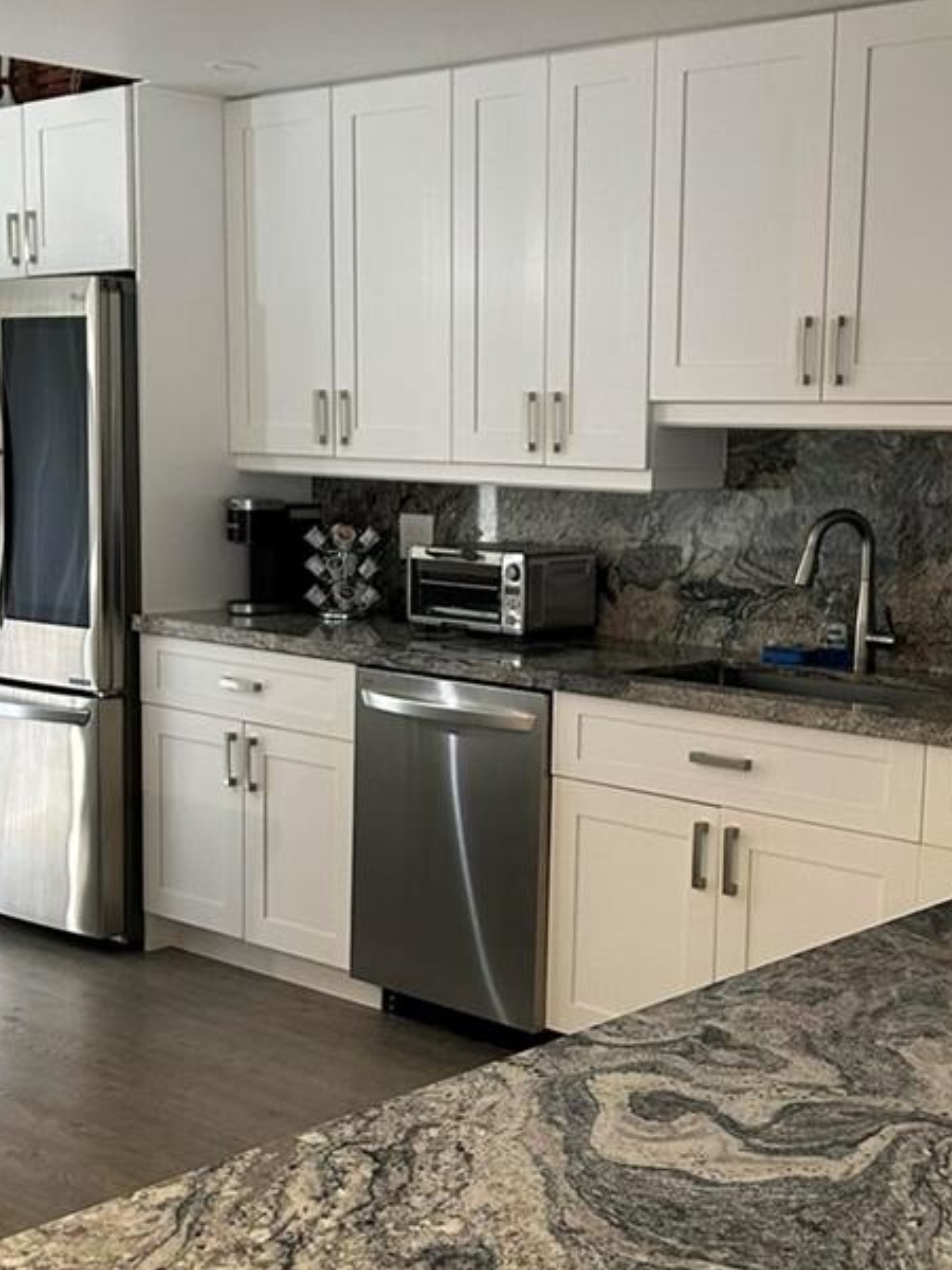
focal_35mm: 52
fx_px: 1907
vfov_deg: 36.8
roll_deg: -1.0
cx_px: 527
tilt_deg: -7.8
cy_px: 711
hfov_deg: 28.0
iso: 160
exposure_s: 1/60
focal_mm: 5.7
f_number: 1.5
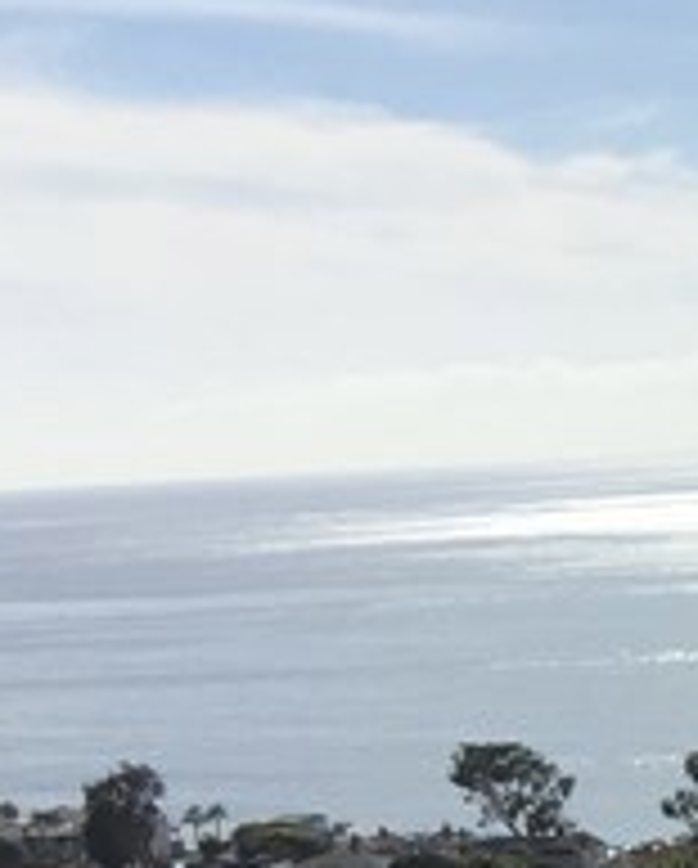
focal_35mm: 150
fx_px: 3864
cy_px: 1070
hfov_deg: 9.0
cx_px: 1824
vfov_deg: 12.5
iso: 32
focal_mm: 4.15
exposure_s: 1/3968
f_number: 2.2
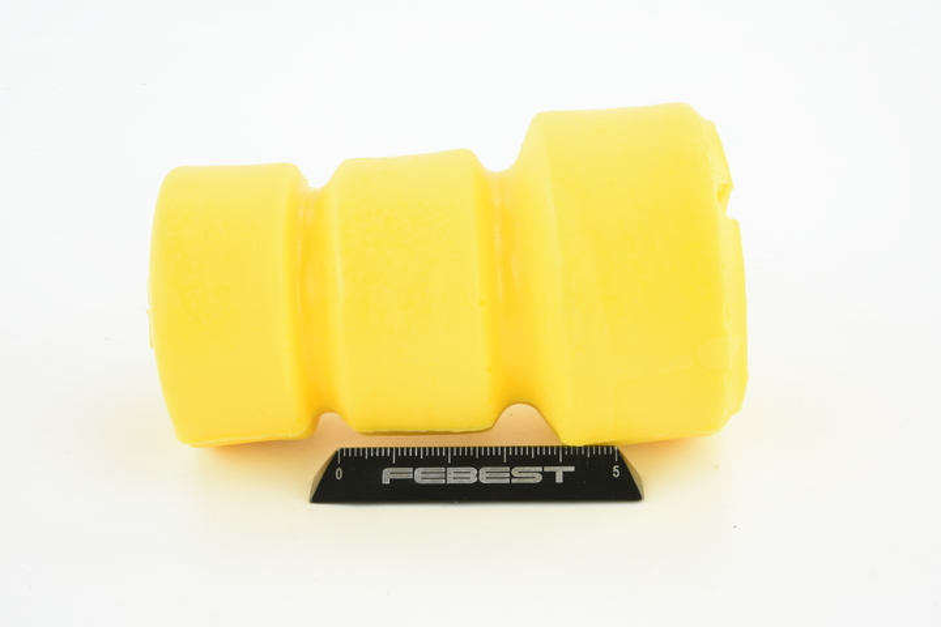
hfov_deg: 33.4
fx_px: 1568
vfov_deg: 22.6
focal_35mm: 60
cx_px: 470
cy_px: 314
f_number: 29
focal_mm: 60
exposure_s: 1/2
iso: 64
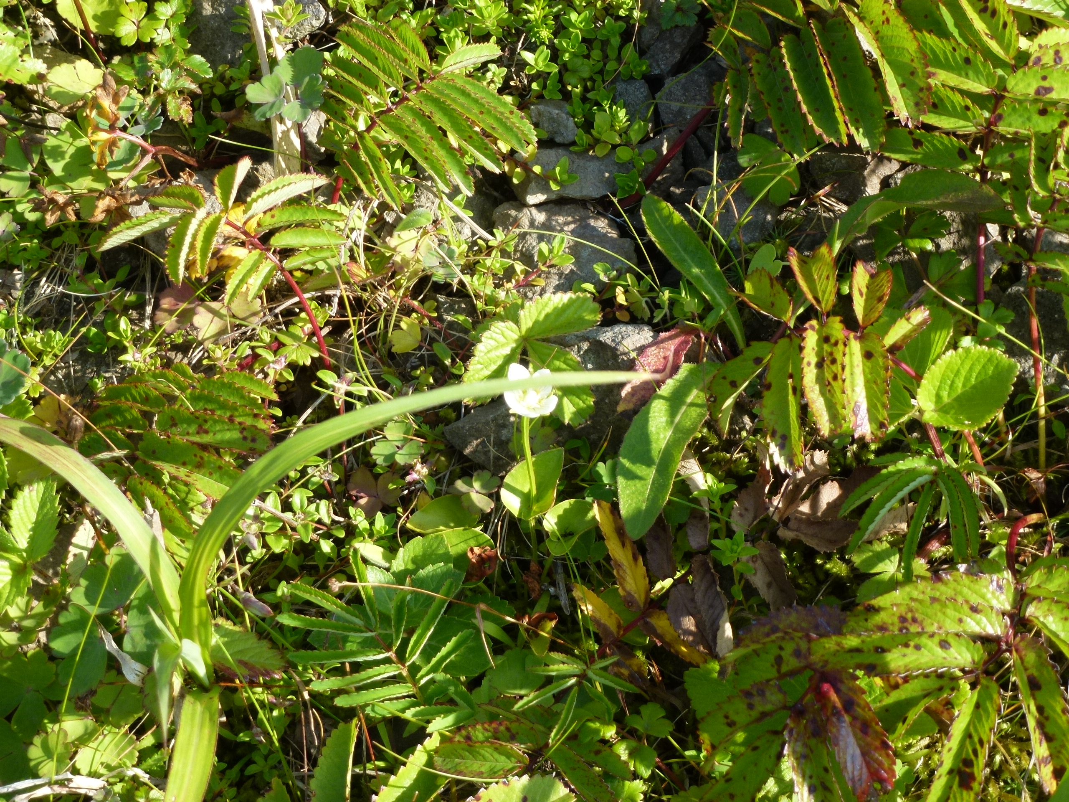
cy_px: 401
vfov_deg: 16.6
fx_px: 2748
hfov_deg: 22.0
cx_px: 534
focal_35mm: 89
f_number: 4.9
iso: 100
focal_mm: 16
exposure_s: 1/200
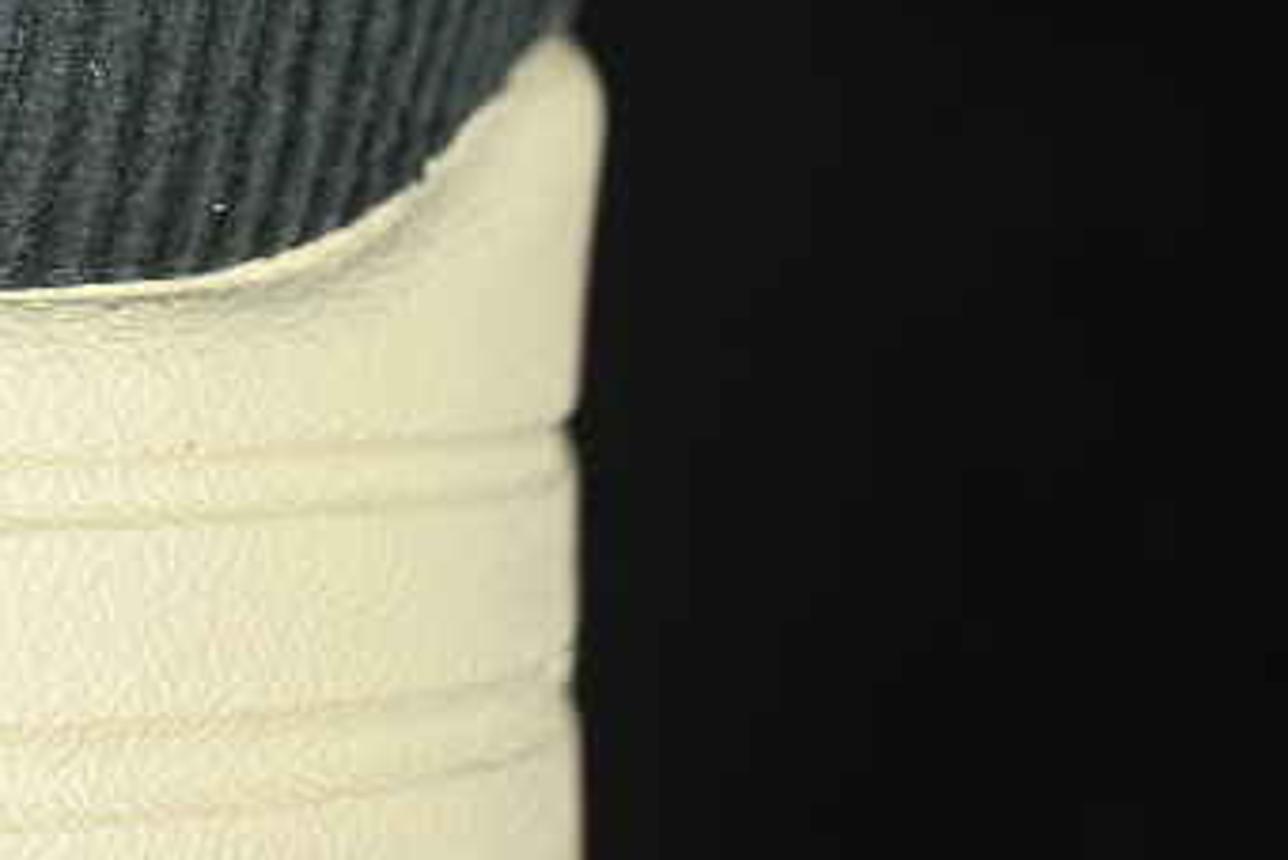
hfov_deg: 8.5
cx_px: -477
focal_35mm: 238
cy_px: -439
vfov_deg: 5.7
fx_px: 8518
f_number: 7.1
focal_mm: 50
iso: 160
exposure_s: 1/80
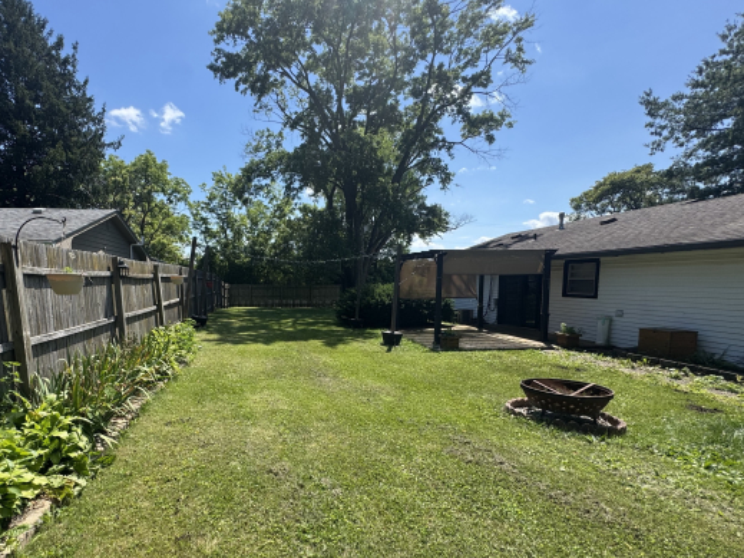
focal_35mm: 18
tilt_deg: -5.6
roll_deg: +0.6
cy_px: 318
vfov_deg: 71.2
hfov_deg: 86.6
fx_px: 387
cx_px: 295
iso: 40
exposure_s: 1/1277
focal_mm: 2.22
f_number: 2.2
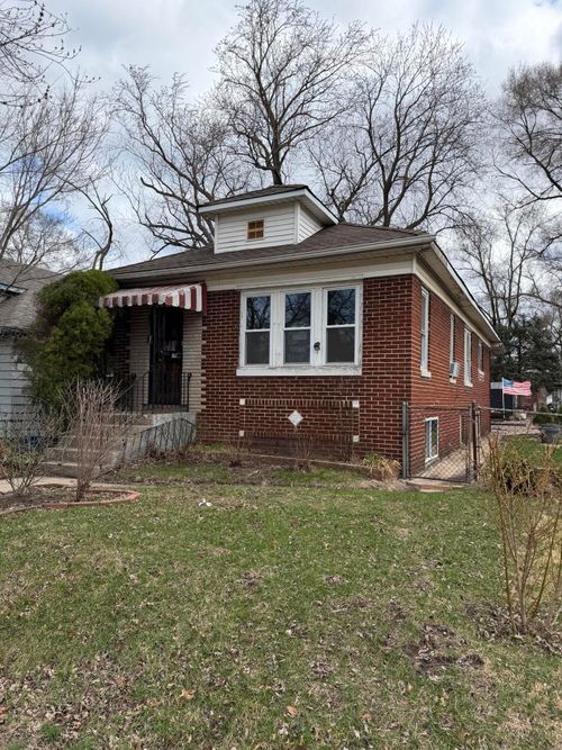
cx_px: 281
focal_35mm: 24
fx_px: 520
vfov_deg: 71.6
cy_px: 375
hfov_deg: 56.8
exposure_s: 1/3021
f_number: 1.78
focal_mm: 6.76
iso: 100
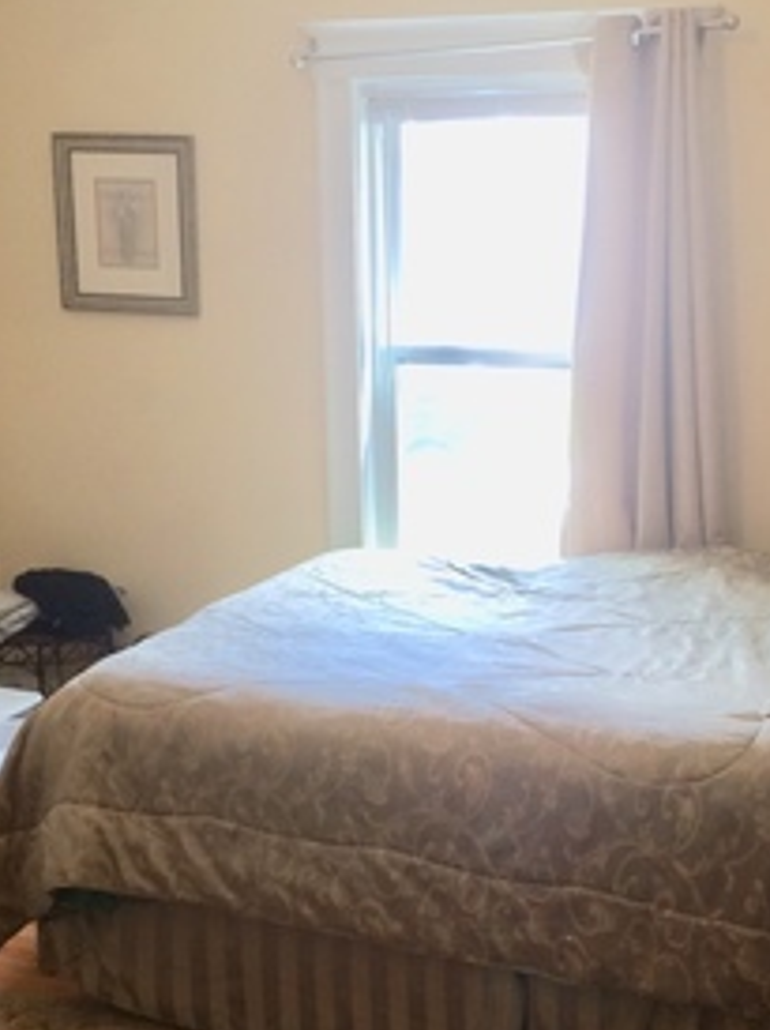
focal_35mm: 53
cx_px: 520
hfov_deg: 27.3
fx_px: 1574
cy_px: 647
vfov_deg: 36.0
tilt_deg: -15.1
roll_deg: +1.0
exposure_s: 1/30
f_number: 2.2
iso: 40
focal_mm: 4.15
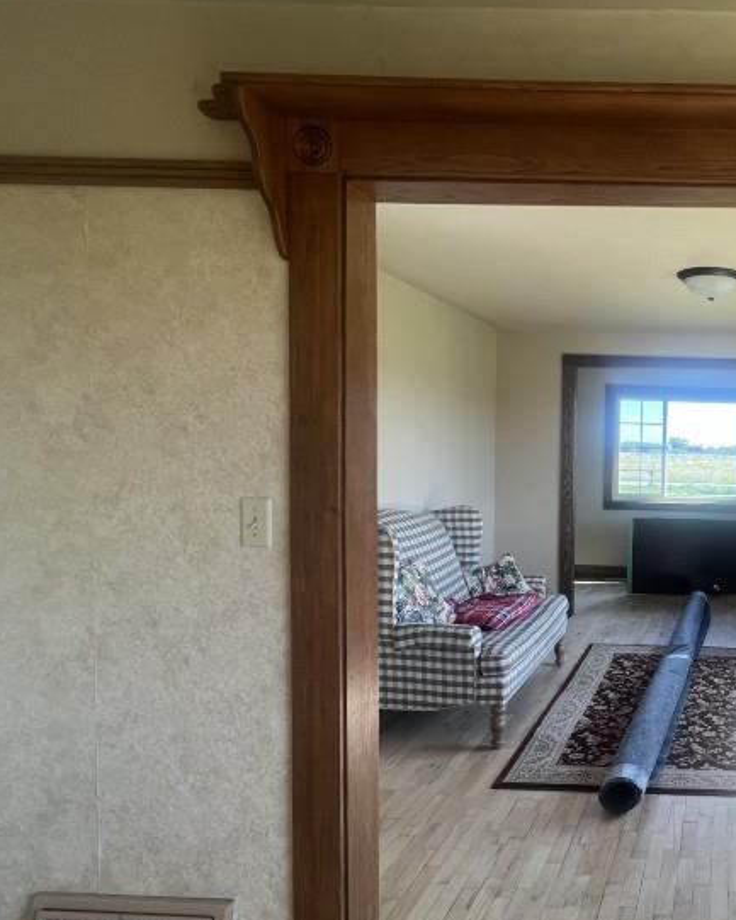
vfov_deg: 70.2
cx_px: 728
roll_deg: -1.3
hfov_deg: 48.8
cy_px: 497
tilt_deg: -2.3
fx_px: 653
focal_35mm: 24
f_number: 1.8
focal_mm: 1.57
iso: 50
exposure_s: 1/99
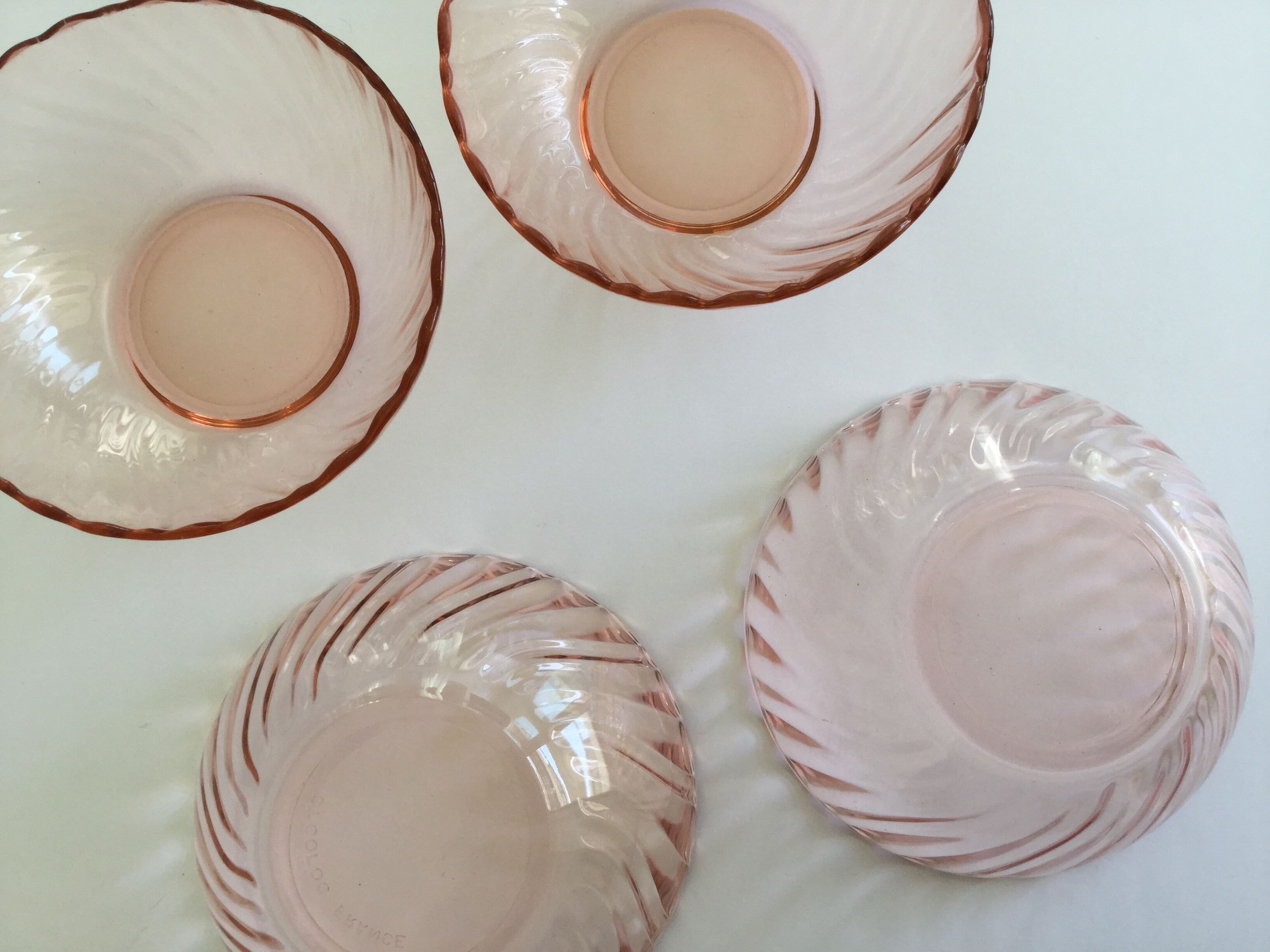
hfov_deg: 58.4
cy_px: 476
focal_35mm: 31
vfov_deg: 45.4
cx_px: 635
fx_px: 1137
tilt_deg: -83.7
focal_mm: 3.3
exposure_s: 1/100
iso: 32
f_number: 2.4
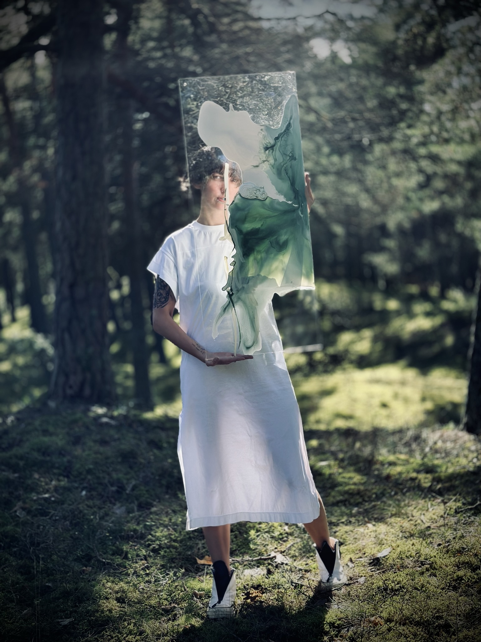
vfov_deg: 39.7
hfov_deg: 30.3
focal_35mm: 48
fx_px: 889
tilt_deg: -3.1
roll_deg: +1.8
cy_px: 321
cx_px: 240
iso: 80
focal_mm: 6.86
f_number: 1.78
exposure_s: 1/1639
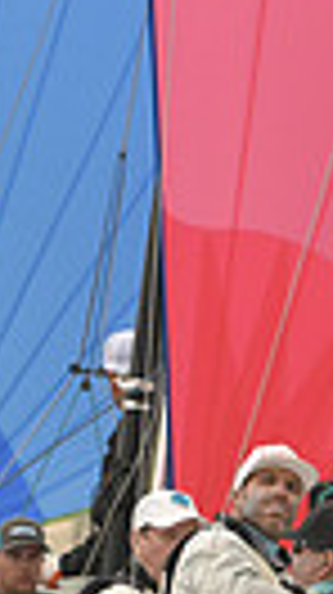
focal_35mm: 1335
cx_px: 198
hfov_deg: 0.9
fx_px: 21010
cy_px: 808
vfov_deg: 1.6
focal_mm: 290
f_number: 8
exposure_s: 1/1000
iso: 320
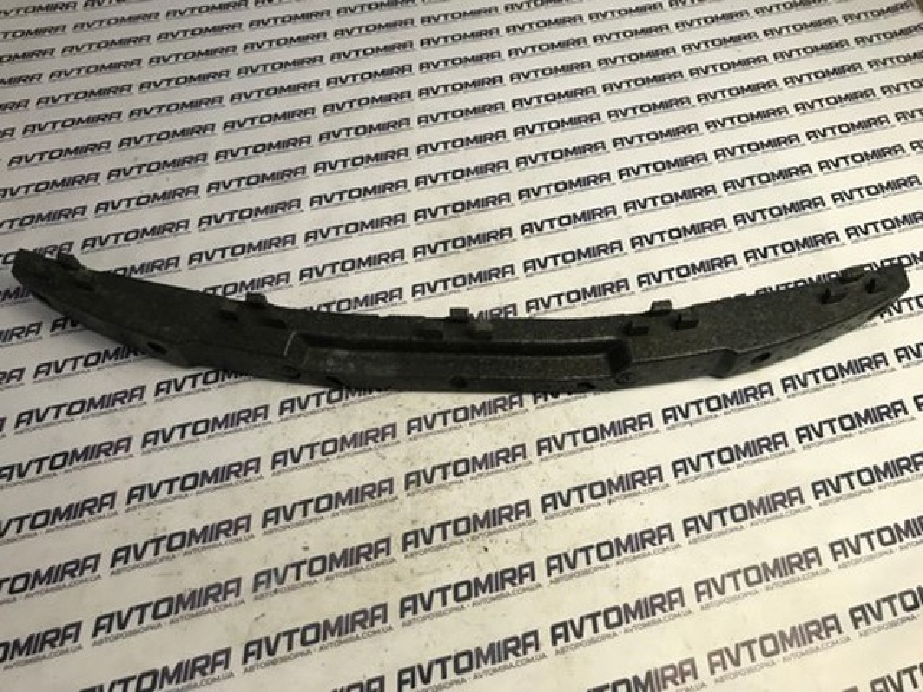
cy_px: 346
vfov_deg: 49.7
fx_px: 747
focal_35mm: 28
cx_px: 462
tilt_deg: -55.1
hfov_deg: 63.4
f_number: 1.8
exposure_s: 1/33
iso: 25
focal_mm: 3.99
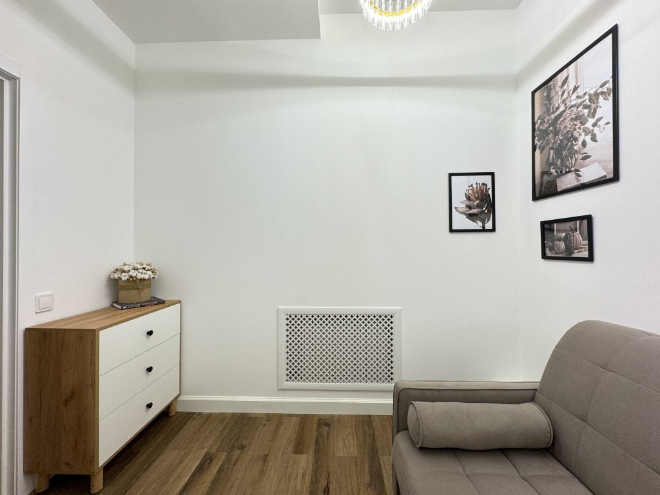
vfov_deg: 85.7
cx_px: 330
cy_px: 248
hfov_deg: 102.1
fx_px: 267
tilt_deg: +0.3
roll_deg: +0.1
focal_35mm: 14
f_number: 2.2
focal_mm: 2.22
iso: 100
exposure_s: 1/100
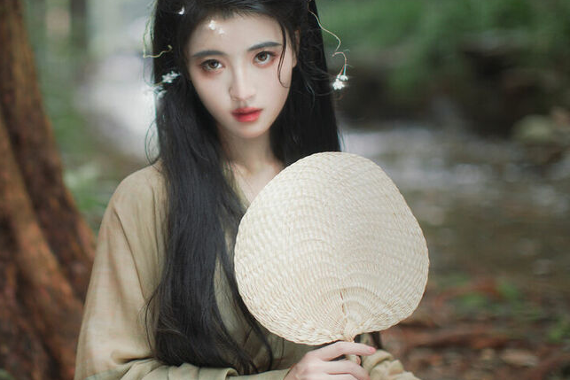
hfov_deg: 25.1
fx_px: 1267
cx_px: 163
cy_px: 177
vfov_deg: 17.1
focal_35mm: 80
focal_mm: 50
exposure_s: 1/100
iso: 500
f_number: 1.4
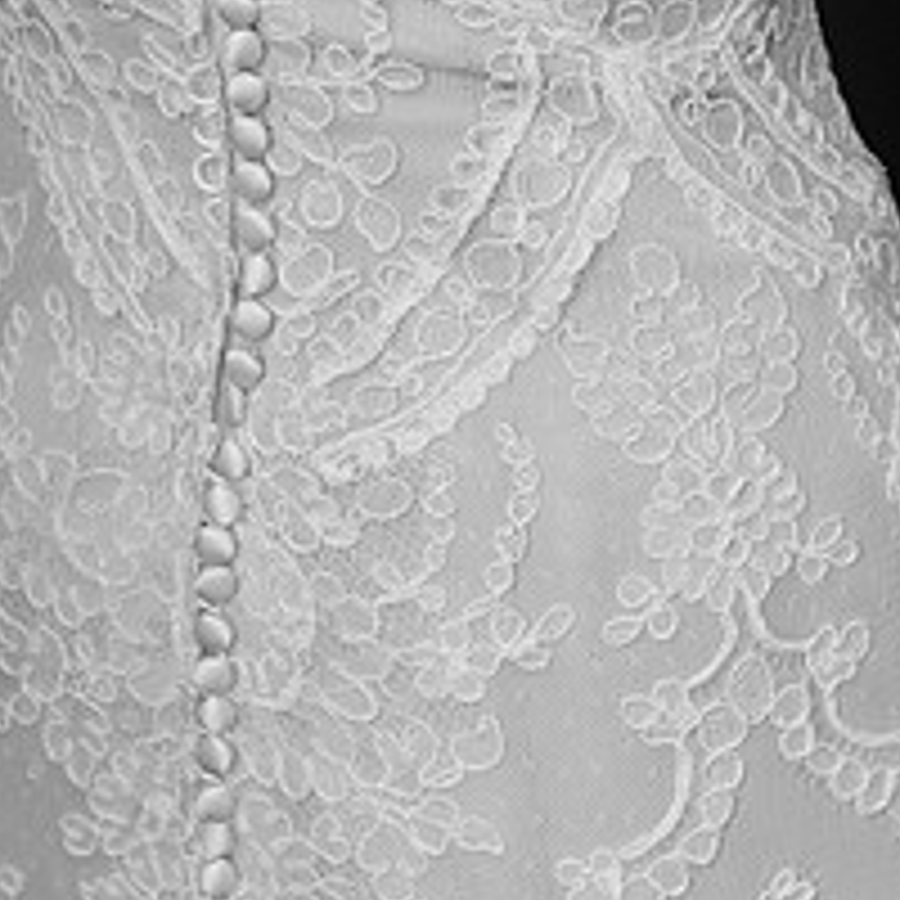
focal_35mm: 134
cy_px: 207
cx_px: 344
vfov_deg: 13.0
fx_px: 3942
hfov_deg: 13.0
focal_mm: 70
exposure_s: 1/60
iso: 1600
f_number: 4.5
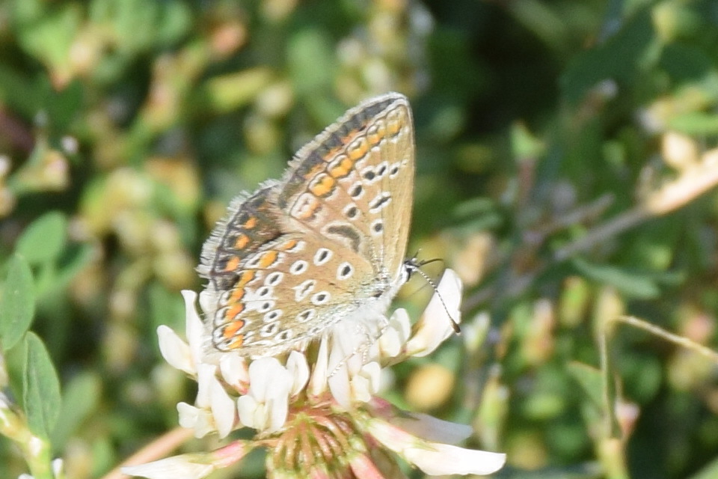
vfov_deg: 6.5
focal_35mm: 210
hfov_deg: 9.8
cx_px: 359
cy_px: 240
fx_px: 4188
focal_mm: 140
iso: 320
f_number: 10
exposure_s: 1/320
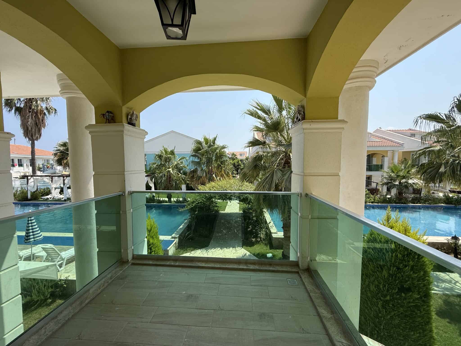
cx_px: 230
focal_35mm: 14
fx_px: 186
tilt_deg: -3.3
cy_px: 173
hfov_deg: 102.1
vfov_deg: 85.7
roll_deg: +0.2
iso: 50
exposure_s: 1/1656
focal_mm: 2.22
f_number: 2.2
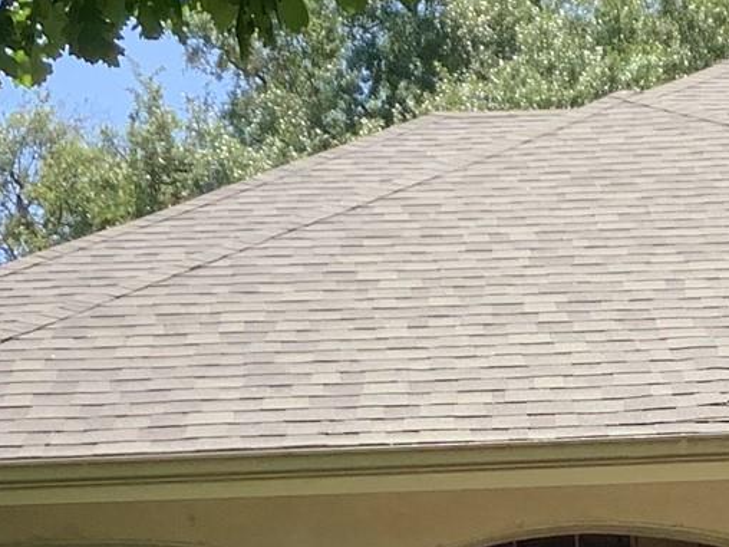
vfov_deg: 11.8
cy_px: 458
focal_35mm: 125
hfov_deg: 15.7
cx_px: 584
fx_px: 2632
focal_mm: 3.3
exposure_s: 1/356
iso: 25
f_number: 2.4
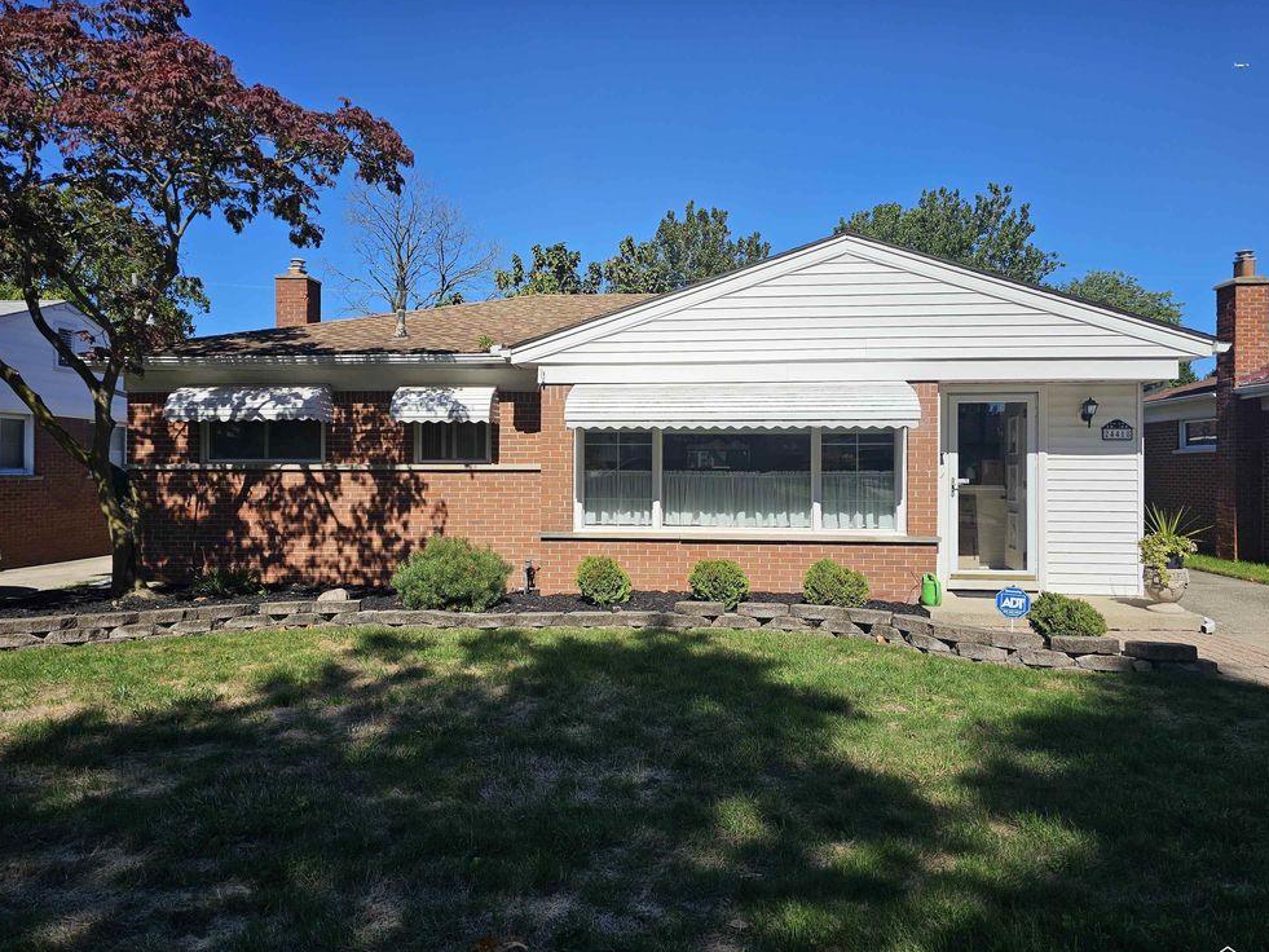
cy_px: 488
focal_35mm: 24
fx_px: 880
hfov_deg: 71.6
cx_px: 631
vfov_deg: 56.8
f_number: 1.7
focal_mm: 6.3
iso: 10
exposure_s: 1/1076
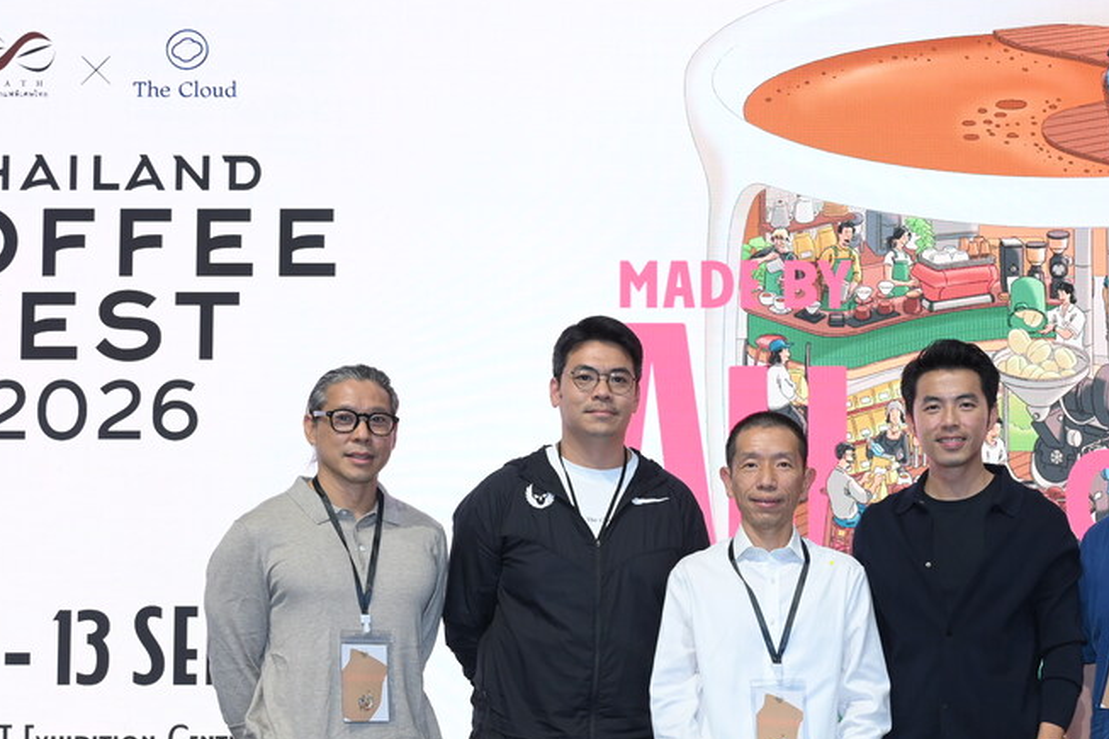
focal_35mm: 58
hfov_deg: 34.3
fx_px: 1784
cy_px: 599
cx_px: 722
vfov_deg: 23.0
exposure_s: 1/200
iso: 500
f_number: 4
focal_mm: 31.5
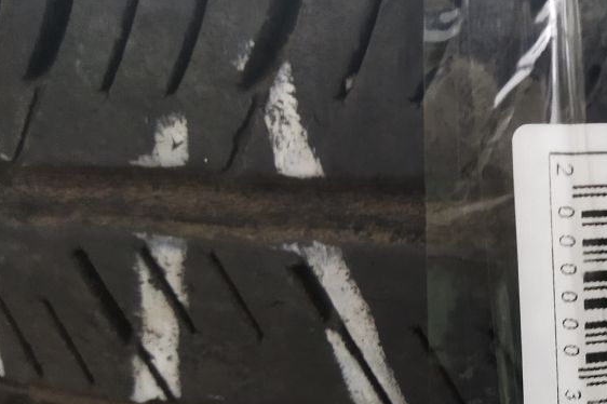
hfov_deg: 30.7
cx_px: 626
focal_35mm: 60
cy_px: 328
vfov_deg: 22.3
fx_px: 1011
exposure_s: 1/25
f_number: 1.79
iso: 628
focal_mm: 4.71
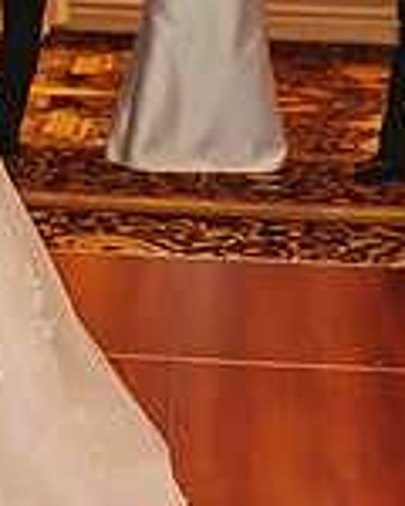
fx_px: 2727
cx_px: -287
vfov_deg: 10.5
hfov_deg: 8.2
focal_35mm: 182
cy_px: -83
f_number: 2.5
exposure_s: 1/125
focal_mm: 50
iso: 800
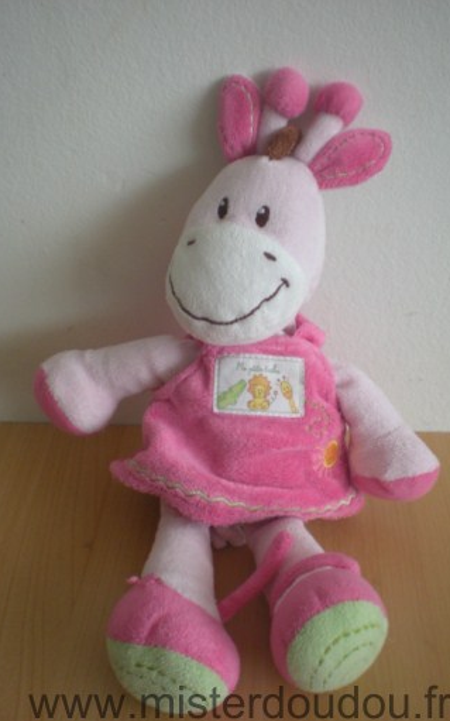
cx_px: 238
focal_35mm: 41
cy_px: 364
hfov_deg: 31.2
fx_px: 805
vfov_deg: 48.2
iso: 200
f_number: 3.1
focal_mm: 6.3
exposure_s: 1/10.8
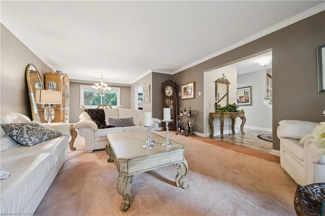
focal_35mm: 14
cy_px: 108
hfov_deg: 104.3
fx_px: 126
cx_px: 162
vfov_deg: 81.2
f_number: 8
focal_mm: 14
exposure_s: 1/8
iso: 400
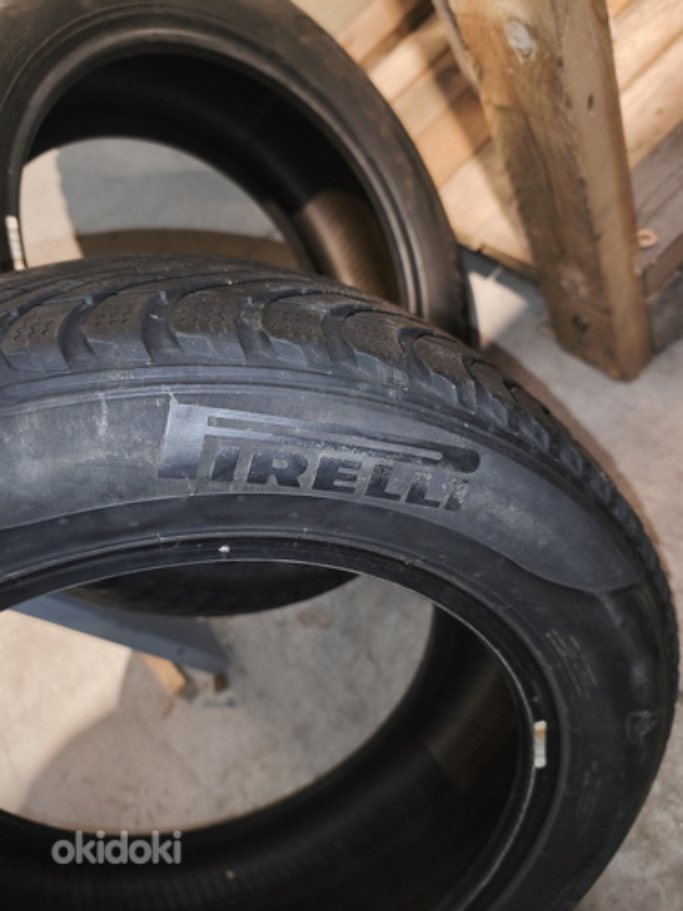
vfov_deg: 73.9
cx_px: 342
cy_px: 456
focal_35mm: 23
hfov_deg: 58.9
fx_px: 605
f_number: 1.65
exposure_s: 1/33.3
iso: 1000
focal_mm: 6.18
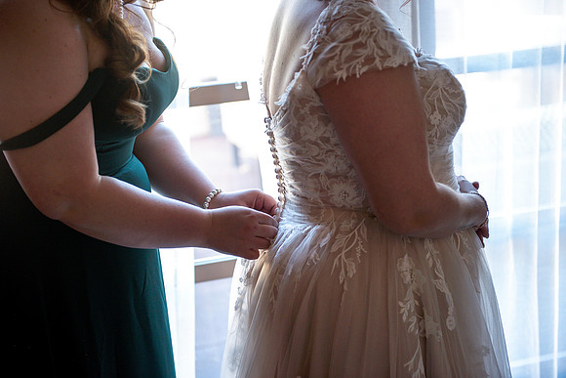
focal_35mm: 70
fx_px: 1101
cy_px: 189
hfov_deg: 28.8
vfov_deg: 19.5
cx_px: 283
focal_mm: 70
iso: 1000
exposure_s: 1/125
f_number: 2.8
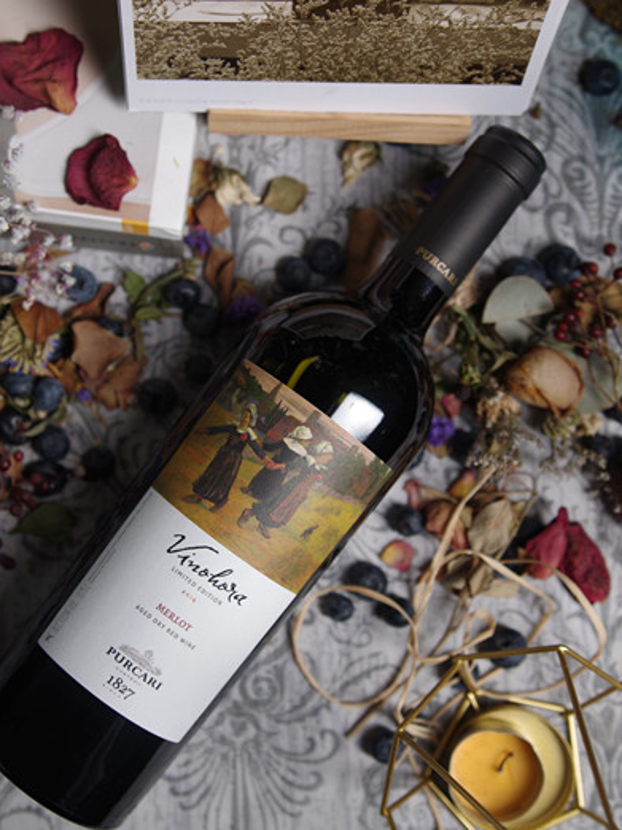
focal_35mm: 50
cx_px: 266
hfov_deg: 29.0
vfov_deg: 38.2
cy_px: 416
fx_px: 1199
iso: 100
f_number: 1.8
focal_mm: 23
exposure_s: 1/125
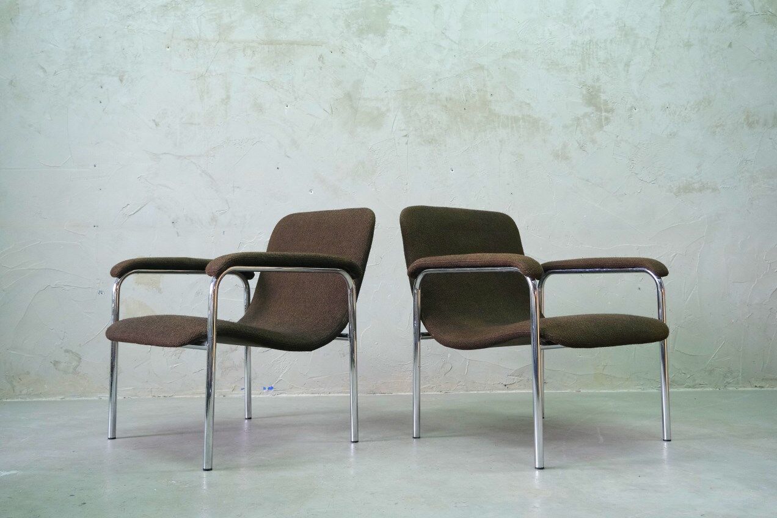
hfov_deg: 57.2
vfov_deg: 40.0
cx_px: 388
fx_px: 712
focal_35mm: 33
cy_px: 259
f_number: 4
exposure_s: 1/30
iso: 2500
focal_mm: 22.3
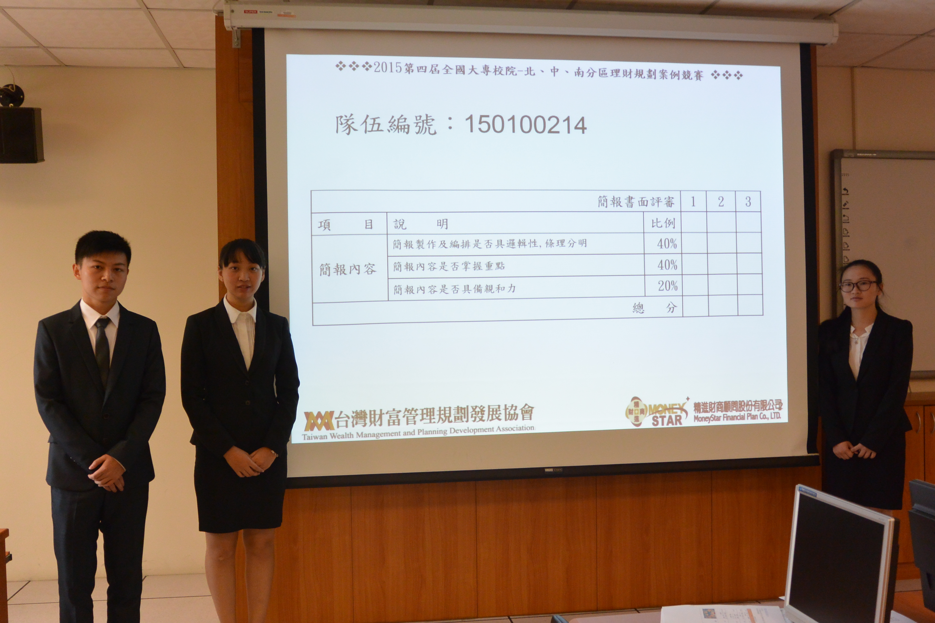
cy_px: 312
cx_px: 468
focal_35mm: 35
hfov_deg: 54.4
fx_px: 909
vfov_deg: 37.9
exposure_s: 1/60
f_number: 4
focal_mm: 13.1
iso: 400
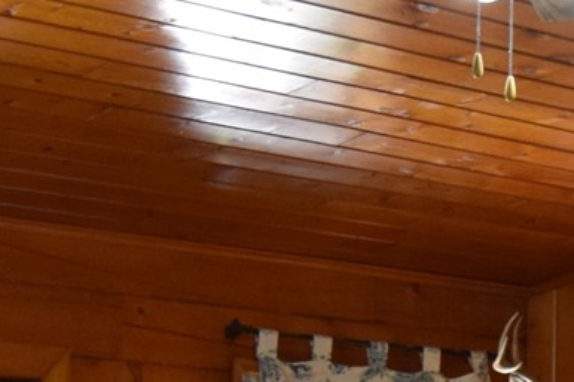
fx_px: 2693
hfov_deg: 12.0
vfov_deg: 7.8
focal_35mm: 169
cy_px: 713
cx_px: 605
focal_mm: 20
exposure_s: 1/60
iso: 800
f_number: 3.8
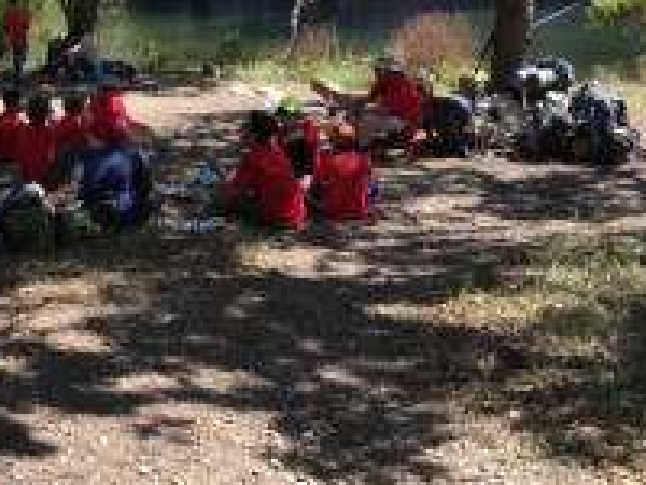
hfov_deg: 35.1
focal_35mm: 53
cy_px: 158
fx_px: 989
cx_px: 132
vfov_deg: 27.3
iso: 25
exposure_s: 1/444
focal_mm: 4.15
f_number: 2.2
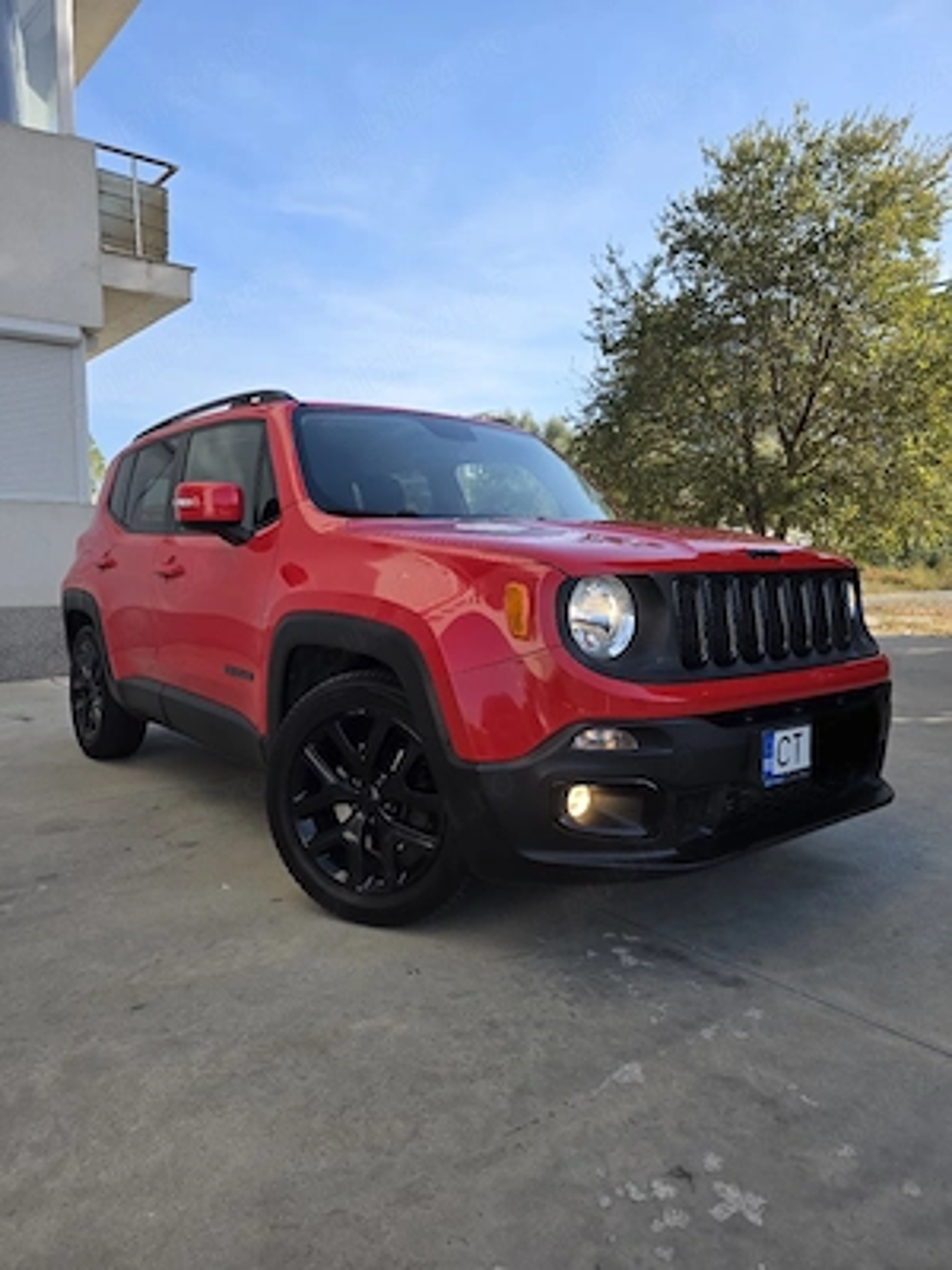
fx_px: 843
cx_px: 476
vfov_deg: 73.9
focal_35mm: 23
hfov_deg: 58.9
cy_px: 635
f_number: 1.7
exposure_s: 1/3333
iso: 80
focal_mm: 6.3
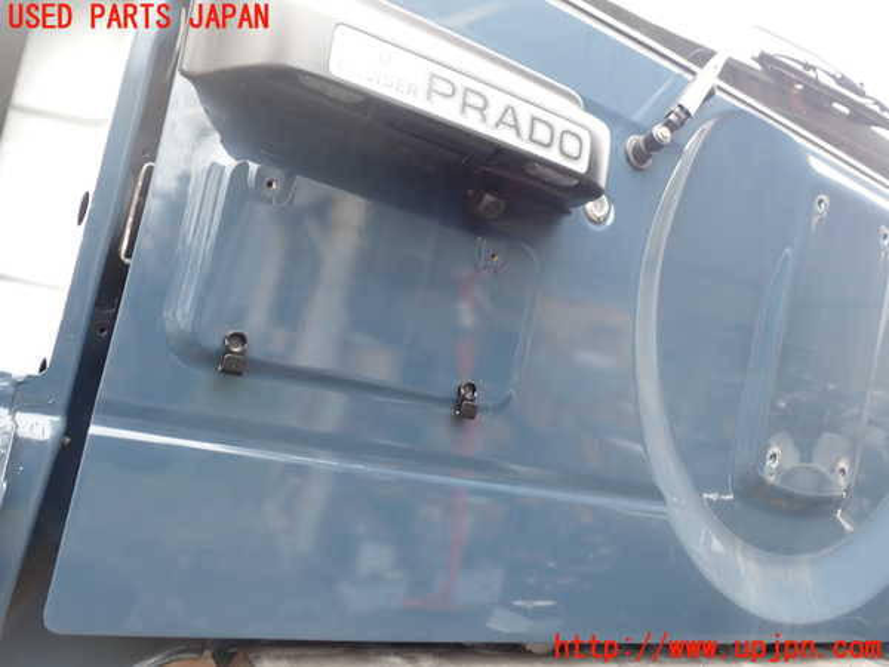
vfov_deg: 46.8
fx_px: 770
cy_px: 334
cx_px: 444
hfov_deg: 60.0
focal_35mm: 30
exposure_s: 1/60
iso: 100
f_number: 3.2
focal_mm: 5.4
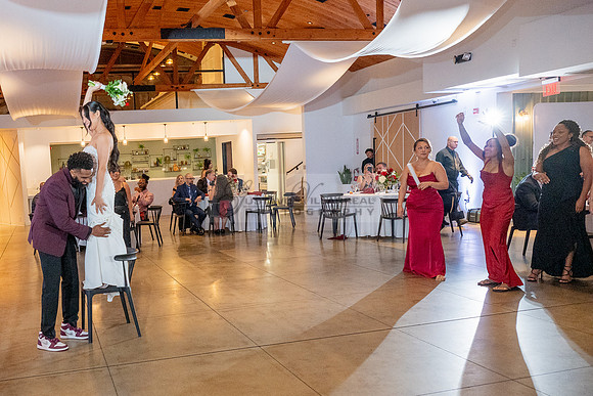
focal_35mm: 34
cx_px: 171
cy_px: 224
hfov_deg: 53.8
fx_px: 562
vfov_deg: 38.7
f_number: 4
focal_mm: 24
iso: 3200
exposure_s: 1/200
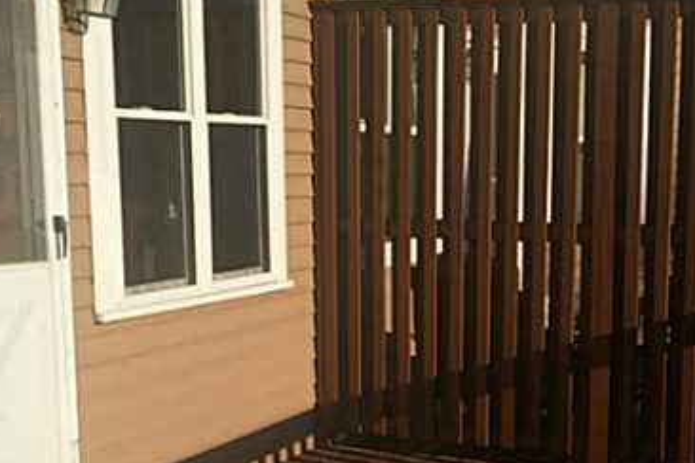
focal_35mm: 66
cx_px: 425
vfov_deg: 20.3
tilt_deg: -10.9
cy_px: 398
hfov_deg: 30.4
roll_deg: +1.4
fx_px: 1274
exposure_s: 1/2933
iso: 32
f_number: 2.2
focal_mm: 4.15
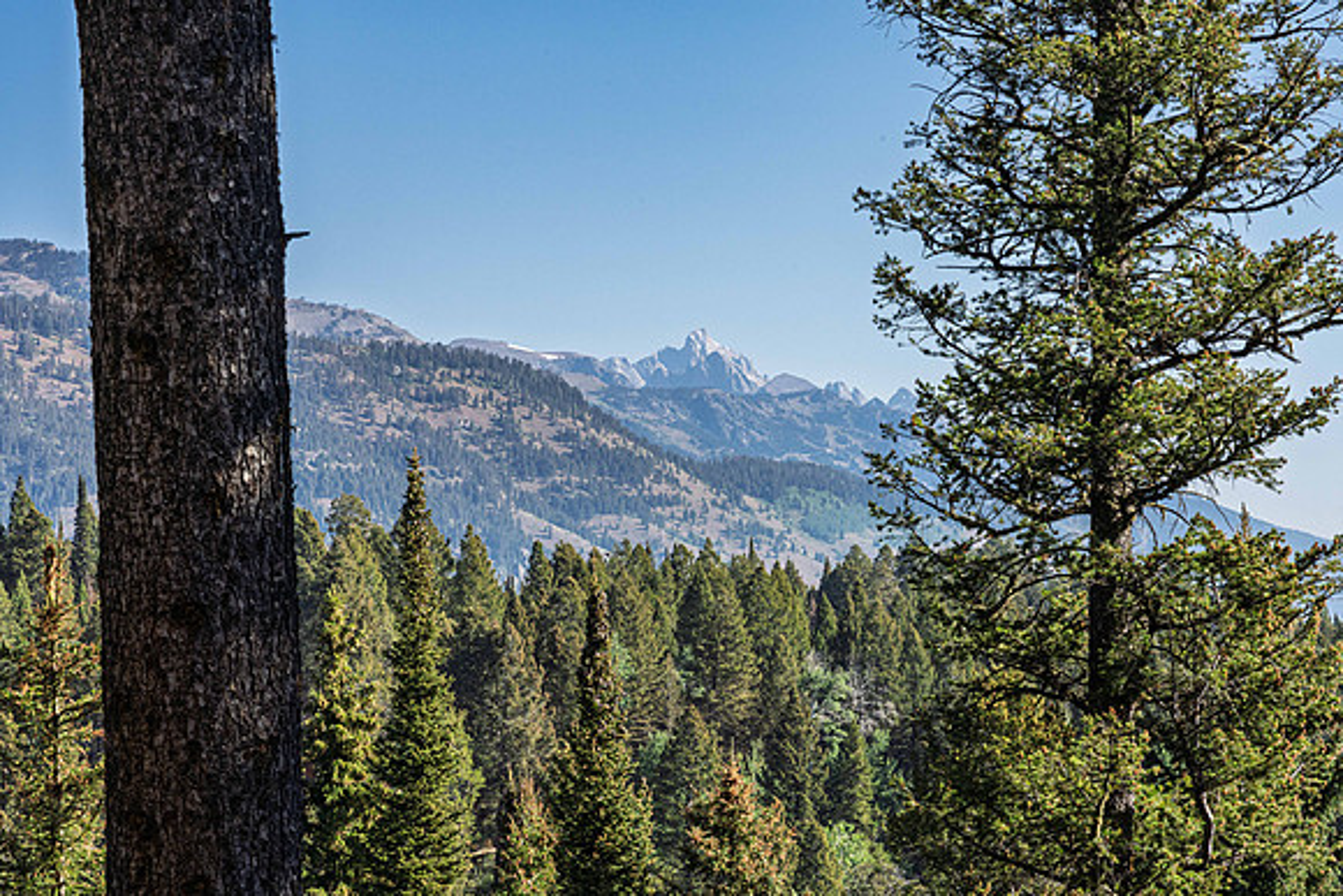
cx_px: 672
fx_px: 3918
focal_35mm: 105
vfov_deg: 13.0
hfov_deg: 19.5
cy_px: 448
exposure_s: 1/400
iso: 400
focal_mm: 105
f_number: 18
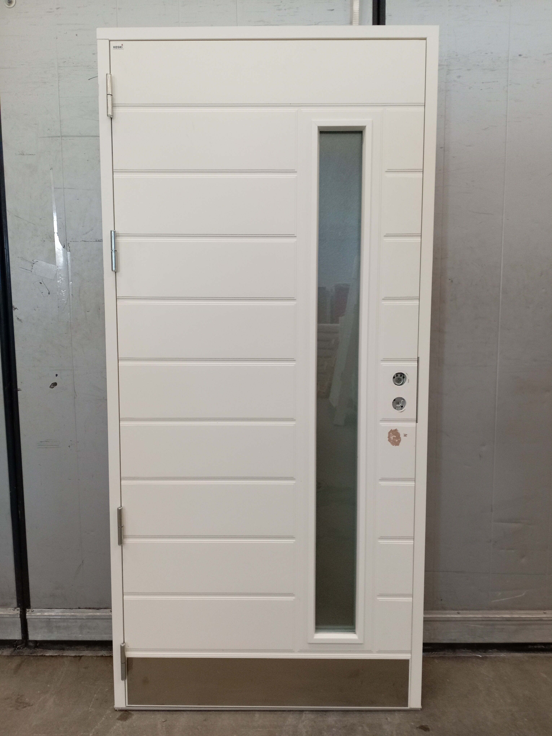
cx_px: 276
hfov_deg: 51.4
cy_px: 368
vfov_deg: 65.3
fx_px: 574
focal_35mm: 27
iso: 643
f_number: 1.8
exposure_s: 1/25
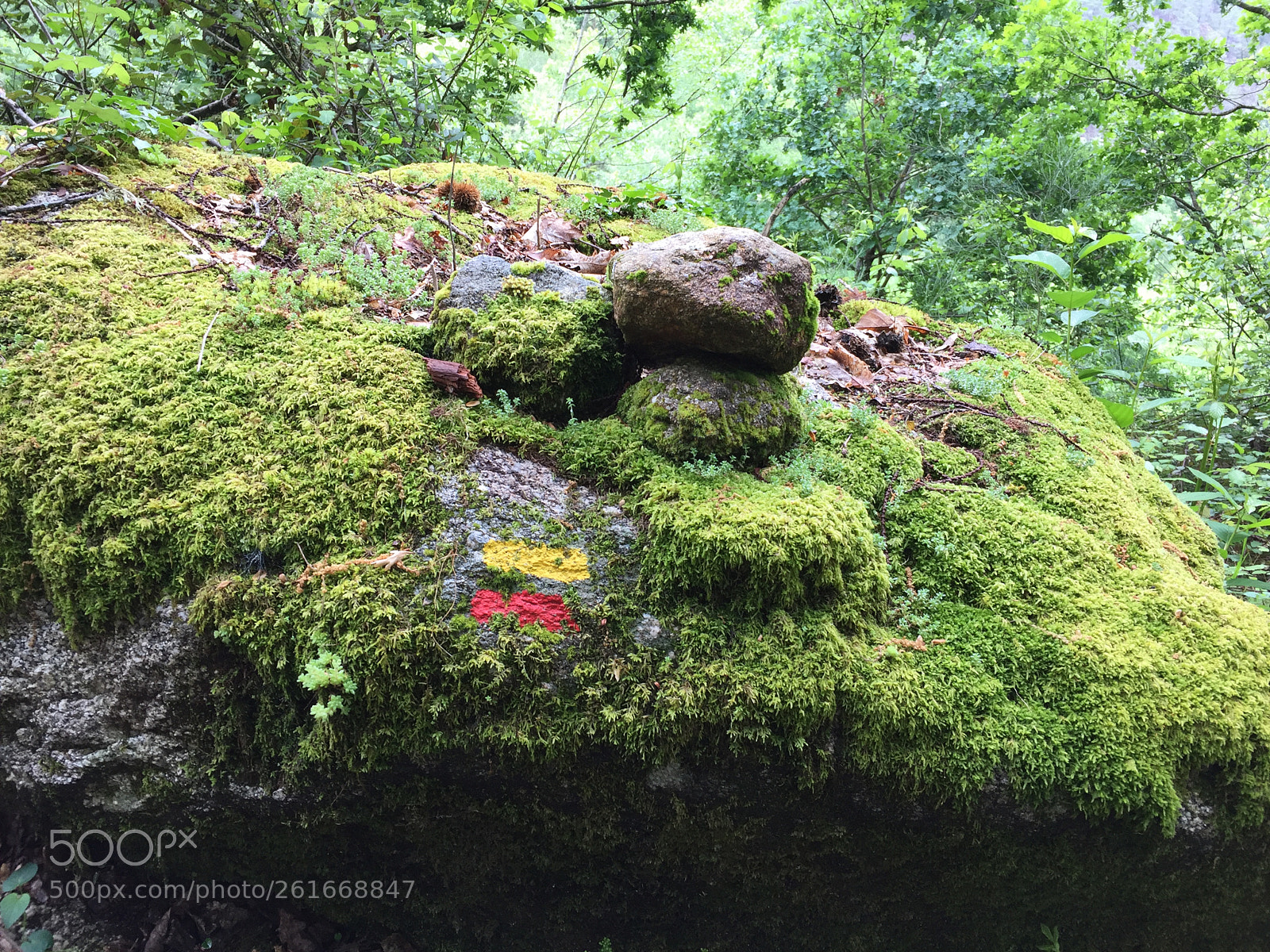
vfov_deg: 48.2
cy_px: 476
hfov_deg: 61.7
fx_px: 1064
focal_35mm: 29
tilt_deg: -27.0
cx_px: 635
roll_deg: +0.7
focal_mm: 4.15
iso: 32
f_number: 2.2
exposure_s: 1/50
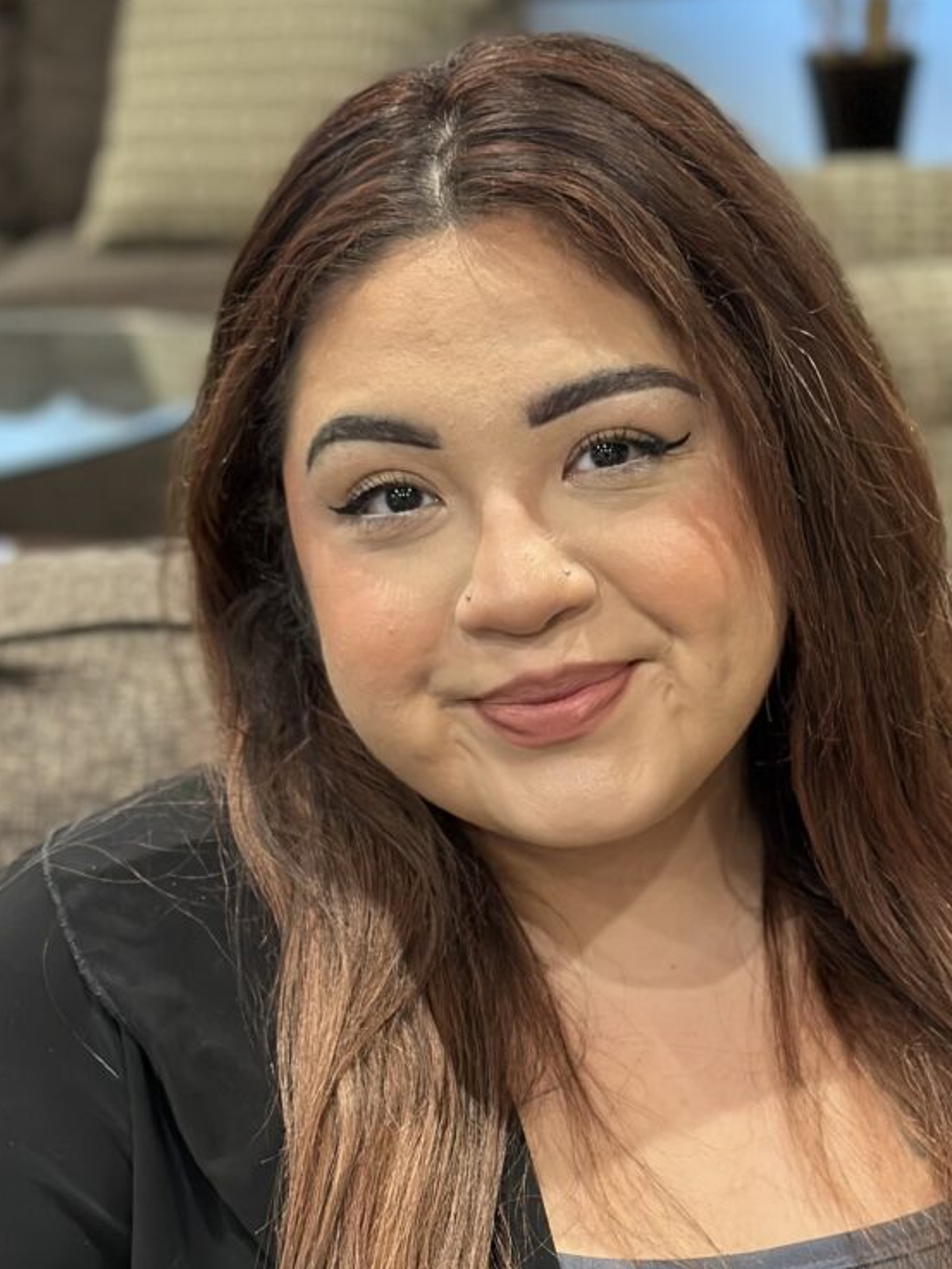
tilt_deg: -22.7
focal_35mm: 100
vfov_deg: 19.4
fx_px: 3666
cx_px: 539
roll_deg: +2.7
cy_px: 1011
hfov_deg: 14.8
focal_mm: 6.86
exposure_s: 1/60
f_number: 1.78
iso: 250
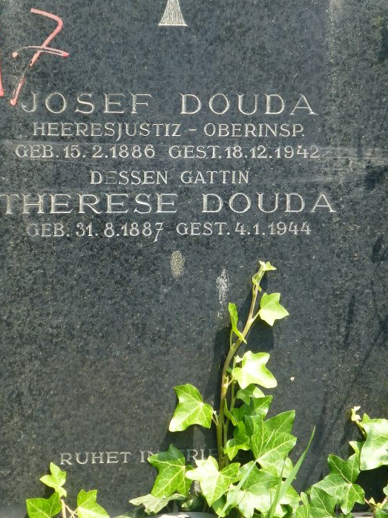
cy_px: 199
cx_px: 171
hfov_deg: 9.5
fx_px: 2333
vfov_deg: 12.7
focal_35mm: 156
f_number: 5.3
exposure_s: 1/125
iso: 100
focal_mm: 18.2
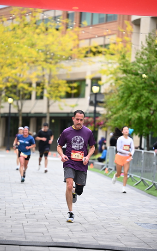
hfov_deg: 9.8
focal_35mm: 134
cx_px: 73
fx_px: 917
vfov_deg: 15.6
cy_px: 126
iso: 640
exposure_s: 1/2000
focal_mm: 130
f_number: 2.8
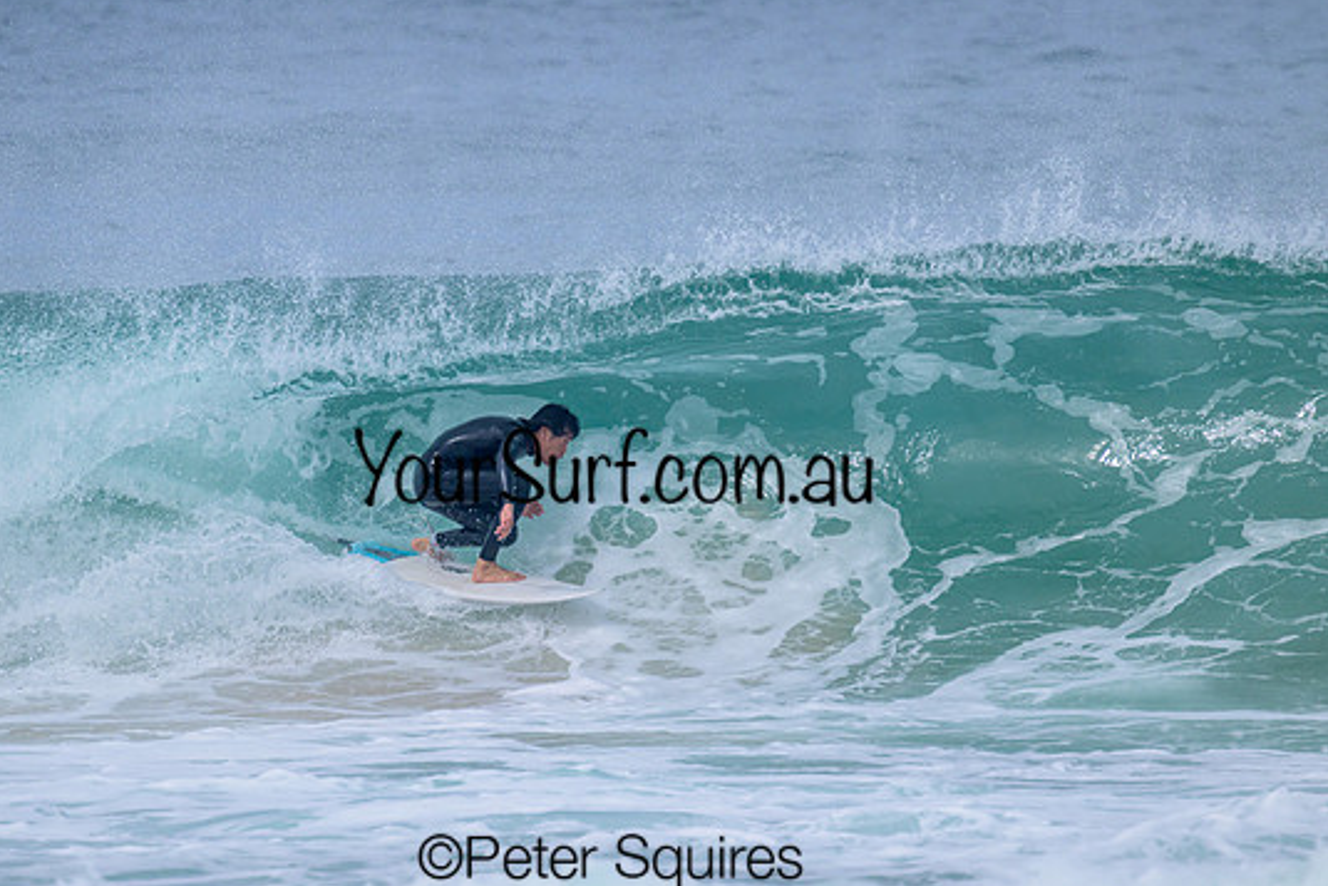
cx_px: 611
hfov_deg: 2.4
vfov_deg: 1.6
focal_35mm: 867
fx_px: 31989
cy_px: 445
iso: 800
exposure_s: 1/2000
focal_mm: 800
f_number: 11
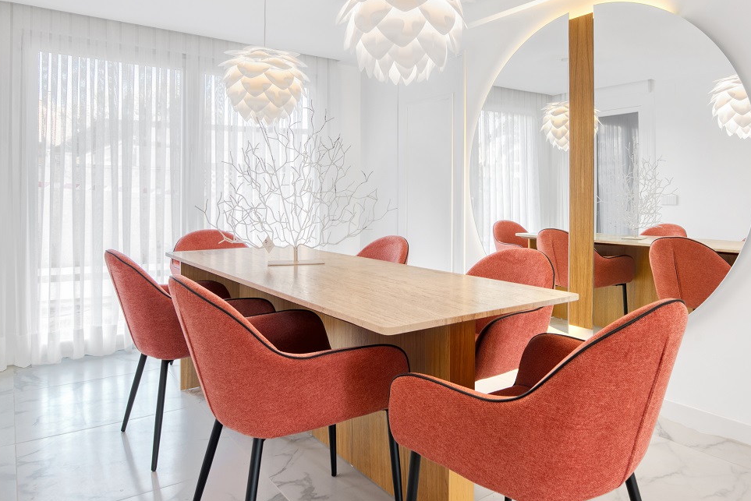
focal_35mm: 25
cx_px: 437
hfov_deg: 71.0
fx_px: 522
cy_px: 184
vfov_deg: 50.7
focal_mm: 16
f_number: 10
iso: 100
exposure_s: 1/15
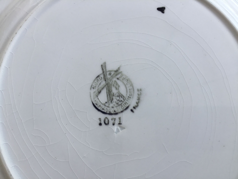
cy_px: 90
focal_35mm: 31
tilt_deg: -82.5
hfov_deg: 58.4
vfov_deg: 45.4
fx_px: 213
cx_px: 119
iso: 25
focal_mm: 3.3
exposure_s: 1/112
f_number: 2.4
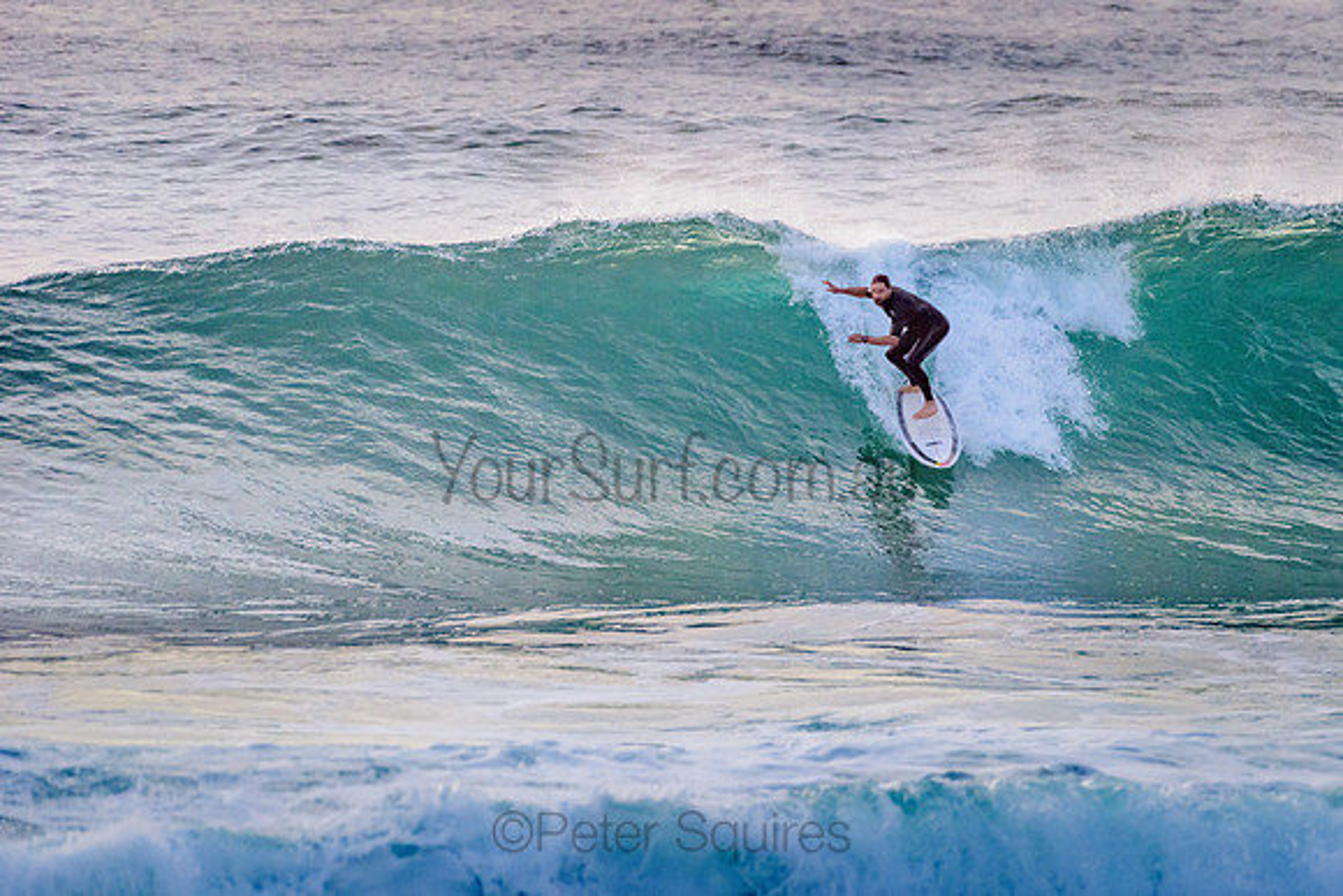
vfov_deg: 2.2
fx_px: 22866
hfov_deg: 3.4
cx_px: 823
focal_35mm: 613
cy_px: 349
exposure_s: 1/2000
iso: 1400
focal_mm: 500
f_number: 5.6
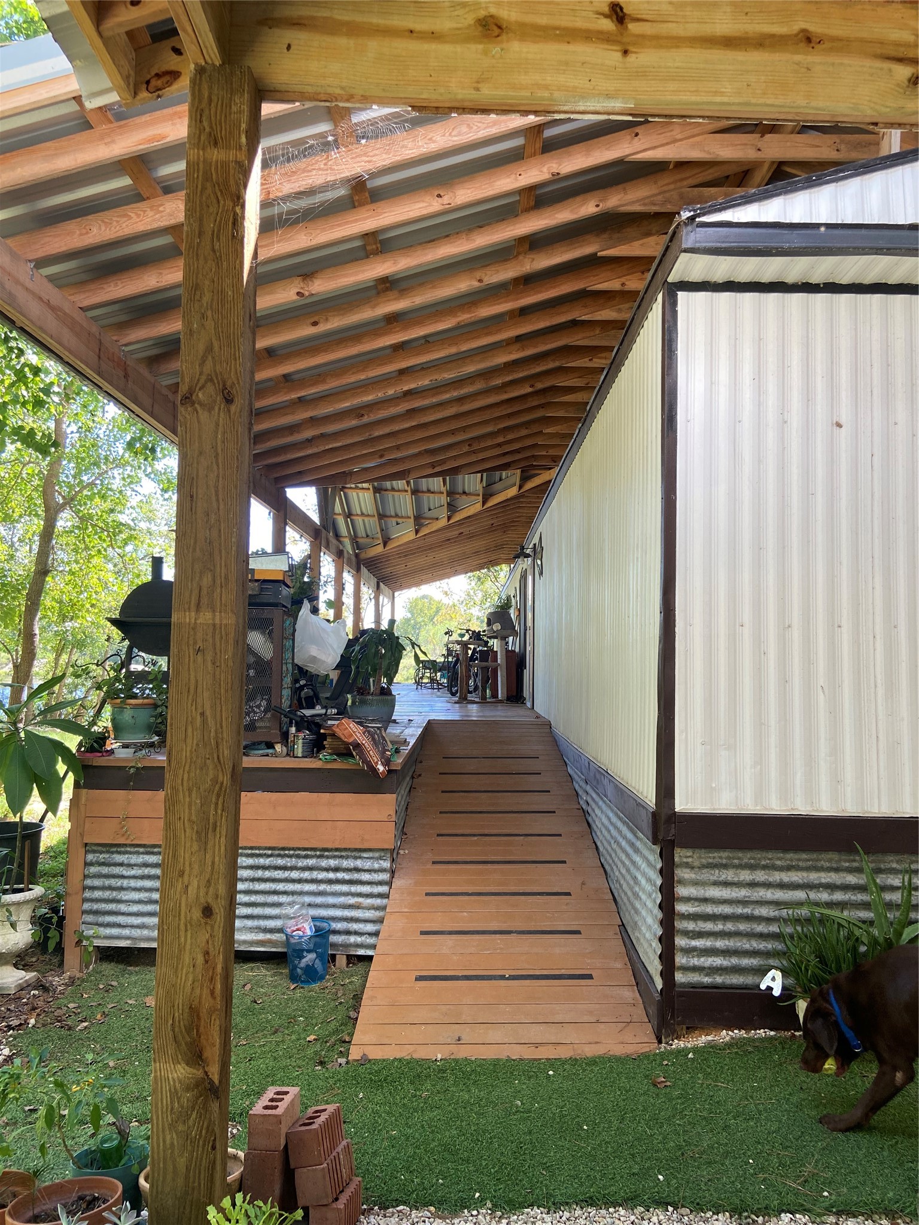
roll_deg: -1.0
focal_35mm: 26
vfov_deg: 67.3
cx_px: 460
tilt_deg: +3.9
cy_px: 612
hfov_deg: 53.1
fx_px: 920
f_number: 1.8
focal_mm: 4.25
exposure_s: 1/121
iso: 32
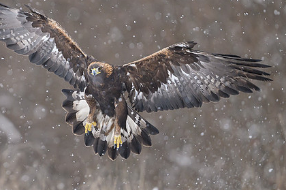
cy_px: 63
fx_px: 7729
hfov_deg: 2.1
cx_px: 55
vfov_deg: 1.4
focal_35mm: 974
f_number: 2.8
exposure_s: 1/2000
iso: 1250
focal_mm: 400
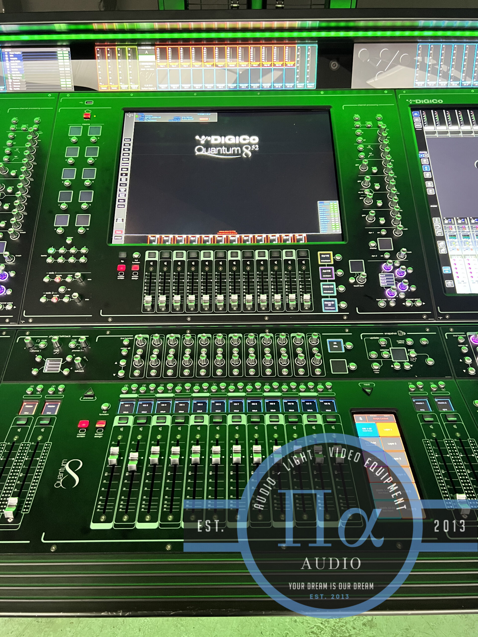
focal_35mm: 26
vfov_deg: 67.3
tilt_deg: -36.3
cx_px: 239
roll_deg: +0.9
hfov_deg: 53.1
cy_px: 318
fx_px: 479
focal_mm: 5.7
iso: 500
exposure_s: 1/40
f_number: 1.5
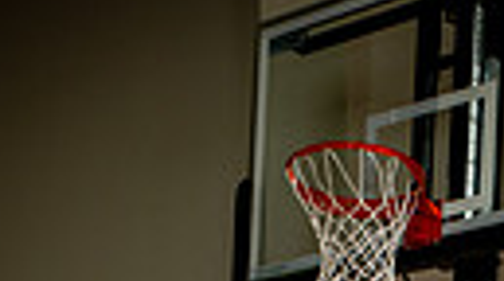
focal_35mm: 132
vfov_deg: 7.9
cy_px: 847
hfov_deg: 15.9
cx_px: 524
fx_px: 1761
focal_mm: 36
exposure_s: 1/400
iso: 250
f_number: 8
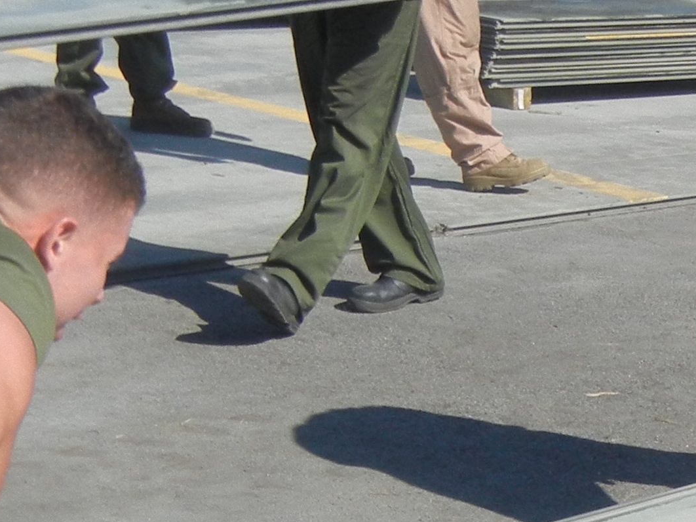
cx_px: 873
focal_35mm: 113
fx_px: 2271
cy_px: 774
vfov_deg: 12.5
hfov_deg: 16.6
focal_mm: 5.4
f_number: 7
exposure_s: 1/480
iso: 160
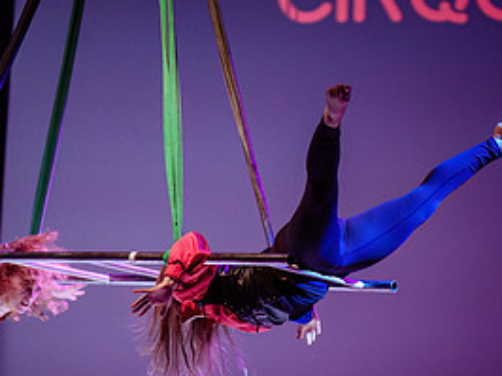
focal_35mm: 117
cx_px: 324
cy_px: 309
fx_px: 1695
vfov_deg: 12.6
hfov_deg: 16.8
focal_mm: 50
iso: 800
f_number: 1.2
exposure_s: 1/250
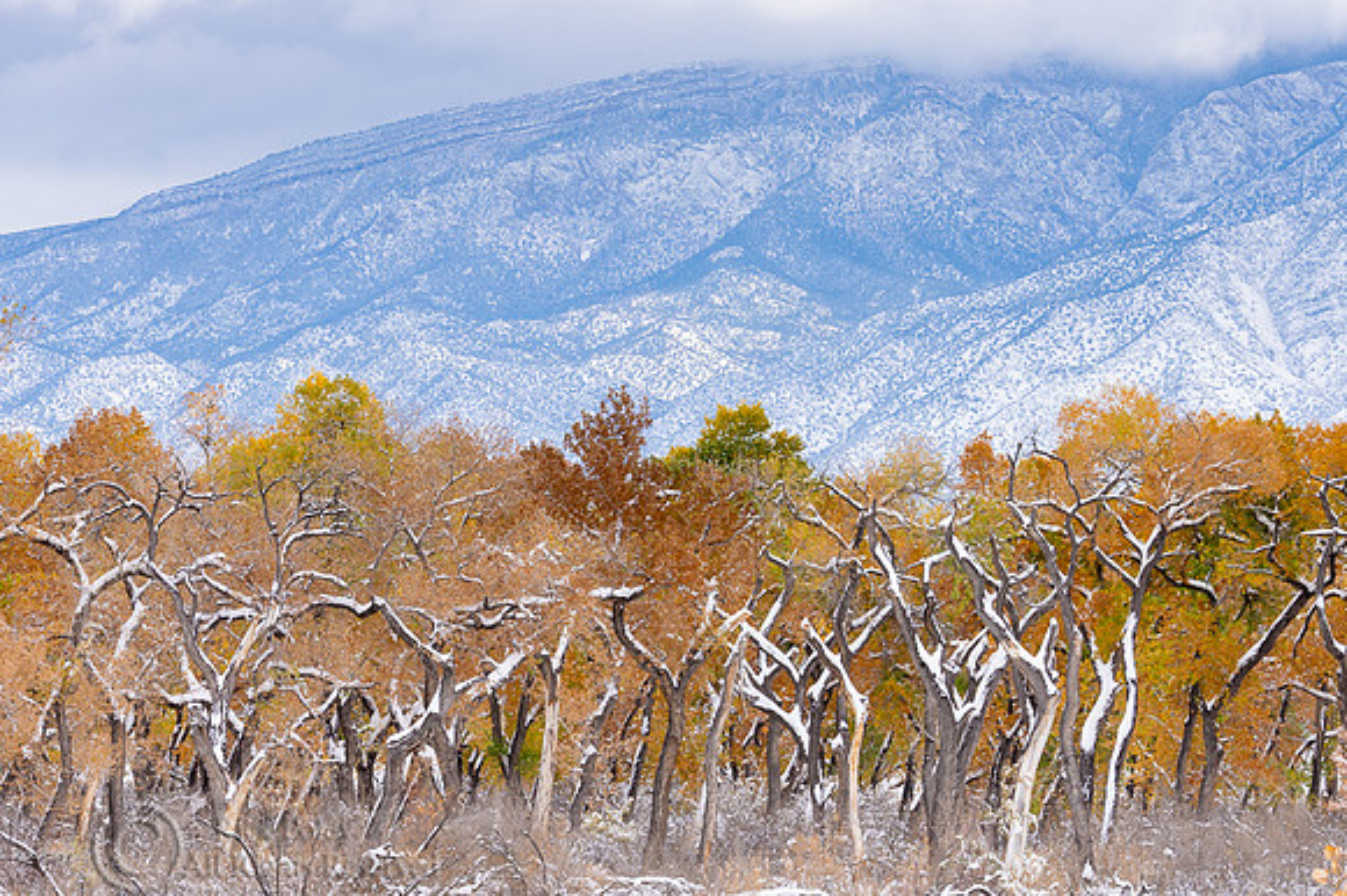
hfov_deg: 12.7
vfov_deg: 8.4
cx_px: 655
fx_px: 6076
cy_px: 454
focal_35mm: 162
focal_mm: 105
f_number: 16
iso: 100
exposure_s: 1/60
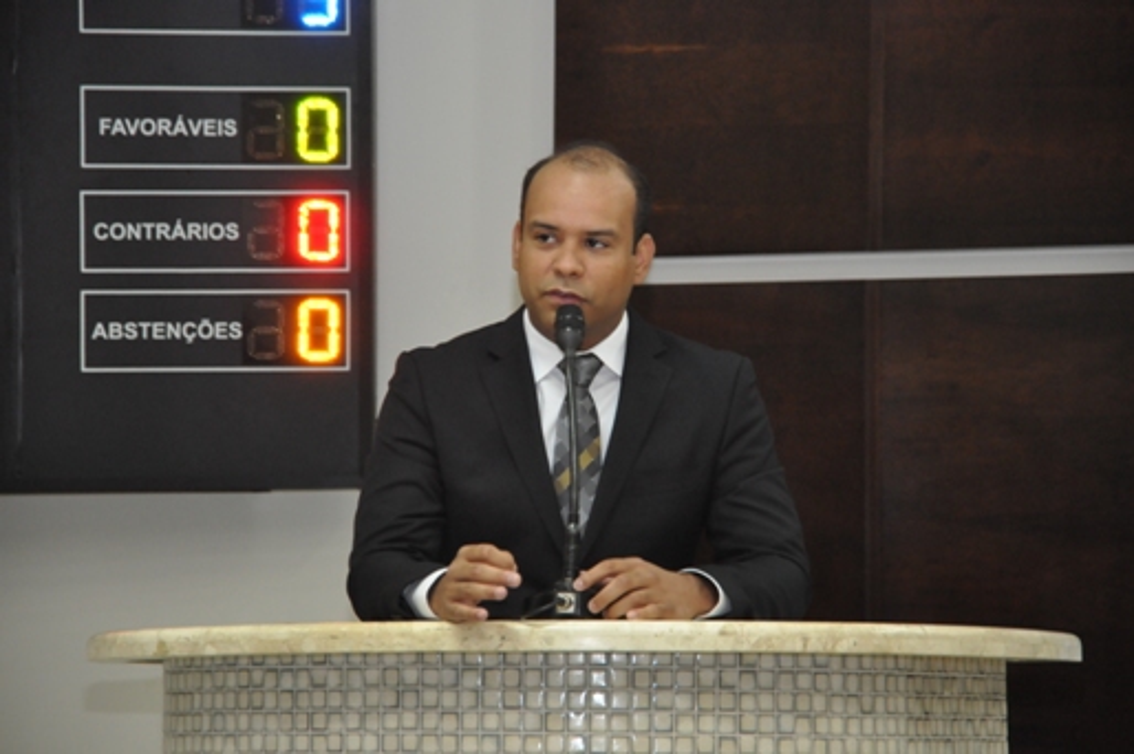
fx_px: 4958
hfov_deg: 13.0
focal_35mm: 158
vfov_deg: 8.7
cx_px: 567
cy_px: 377
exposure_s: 1/30
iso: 2000
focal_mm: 105
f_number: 5.6
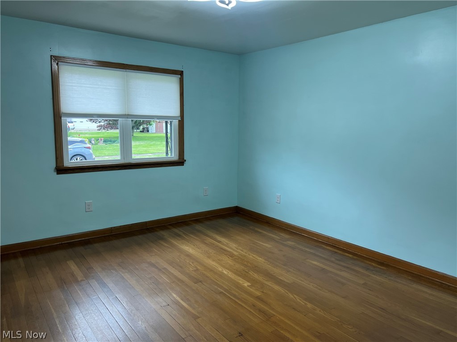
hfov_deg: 67.3
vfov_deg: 53.1
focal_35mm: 26
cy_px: 171
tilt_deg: -7.4
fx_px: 343
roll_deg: -0.2
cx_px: 228
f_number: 1.5
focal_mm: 5.7
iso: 64
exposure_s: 1/60
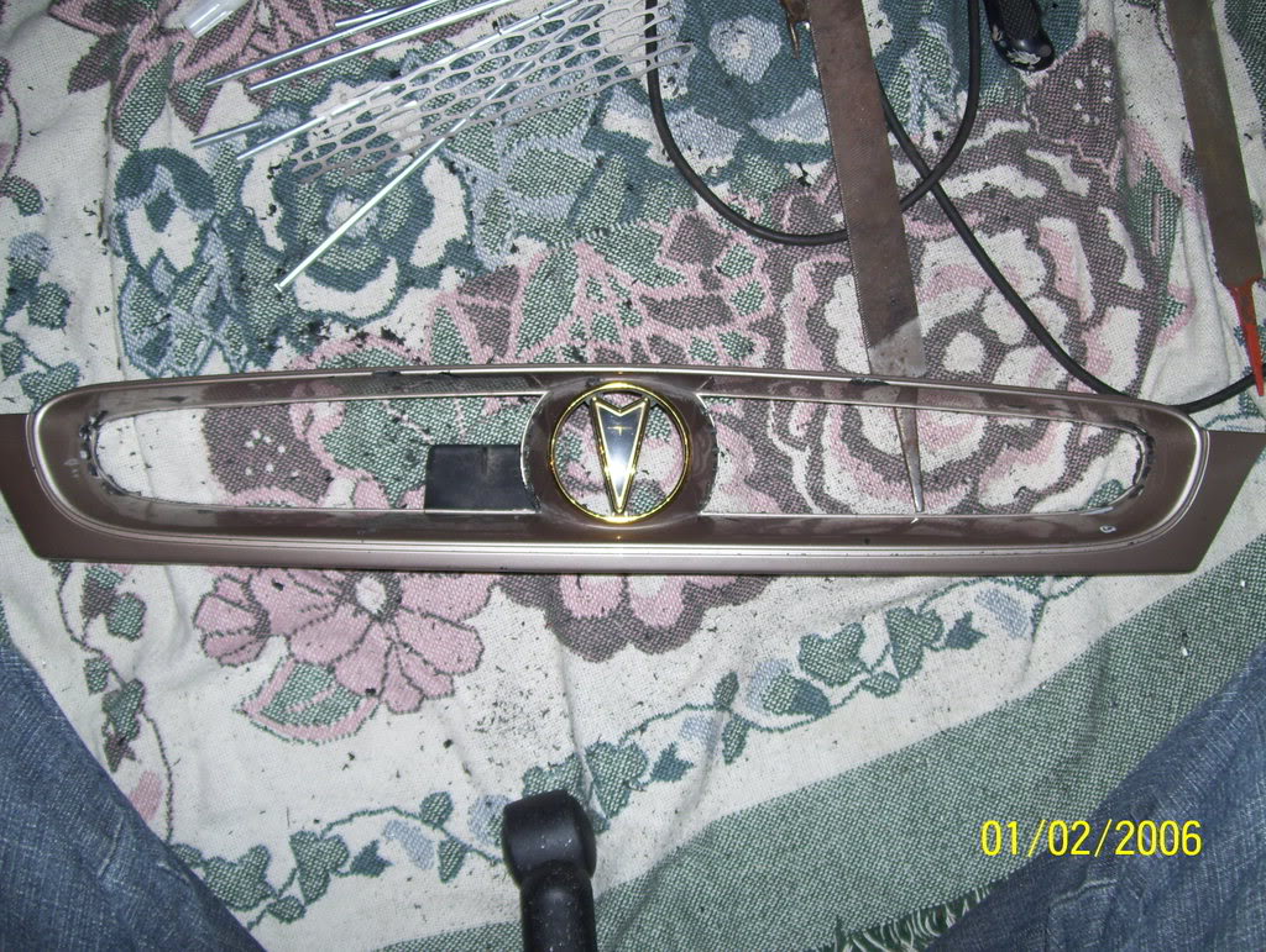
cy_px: 476
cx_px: 633
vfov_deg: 39.7
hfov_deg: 51.3
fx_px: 1318
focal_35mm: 36
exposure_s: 1/60
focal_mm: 6
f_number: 2.7
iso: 80
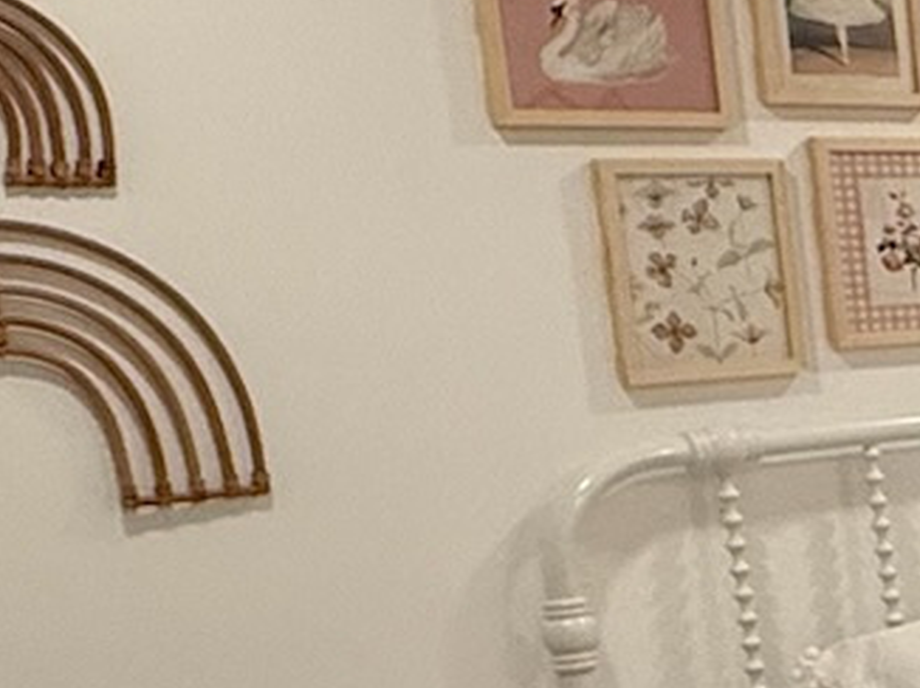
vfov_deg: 16.5
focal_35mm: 88
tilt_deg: -10.7
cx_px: 2097
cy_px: 632
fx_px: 2337
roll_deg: +0.9
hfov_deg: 15.2
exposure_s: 1/120
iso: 160
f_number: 2.2
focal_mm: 2.22
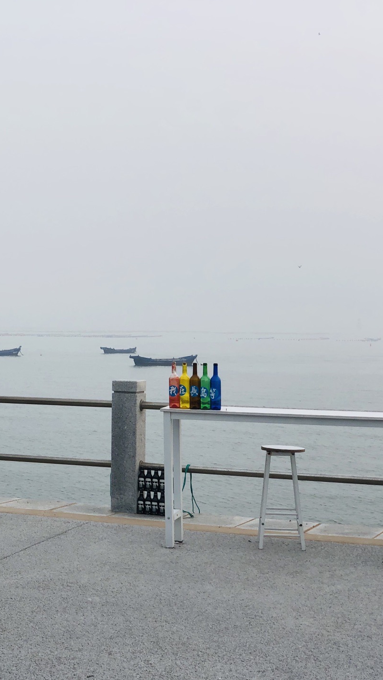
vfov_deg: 27.9
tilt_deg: -0.1
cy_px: 340
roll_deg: -0.7
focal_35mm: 76
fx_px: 1372
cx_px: -67
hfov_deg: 15.4
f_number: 2.4
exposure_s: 1/235
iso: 16
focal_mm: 6
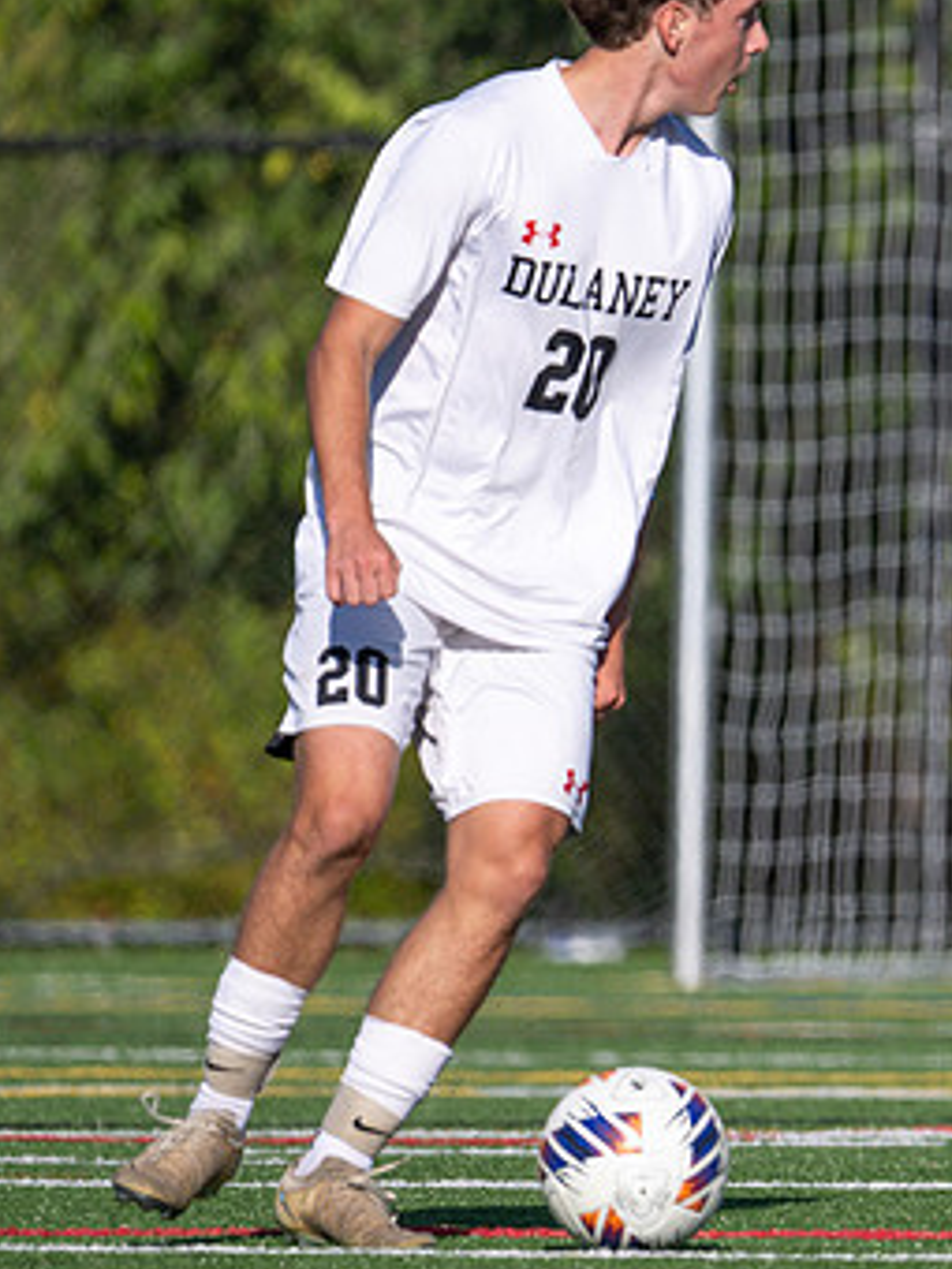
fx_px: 37512
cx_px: 1384
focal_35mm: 1023
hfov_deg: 1.5
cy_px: 550
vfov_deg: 1.9
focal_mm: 400
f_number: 4.5
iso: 125
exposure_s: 1/1600
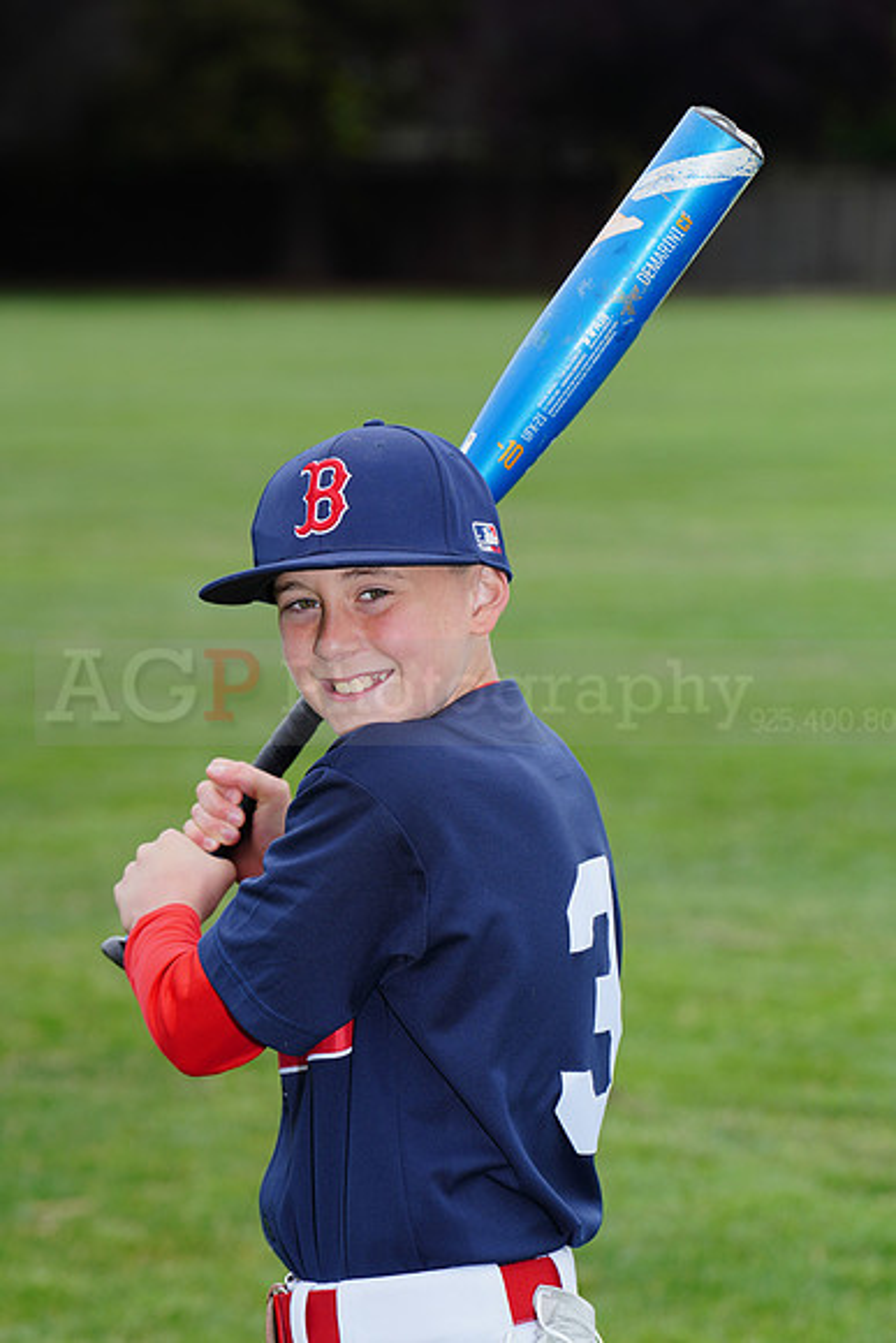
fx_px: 7238
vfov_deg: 10.6
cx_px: 448
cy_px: 672
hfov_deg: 7.1
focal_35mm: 194
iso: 200
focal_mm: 194
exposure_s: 1/250
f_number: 8
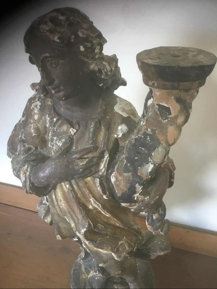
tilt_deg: -31.5
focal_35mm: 31
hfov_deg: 45.4
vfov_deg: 58.4
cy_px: 144
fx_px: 259
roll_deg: -2.4
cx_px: 108
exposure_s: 1/20
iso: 200
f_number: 2.4
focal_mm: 3.3
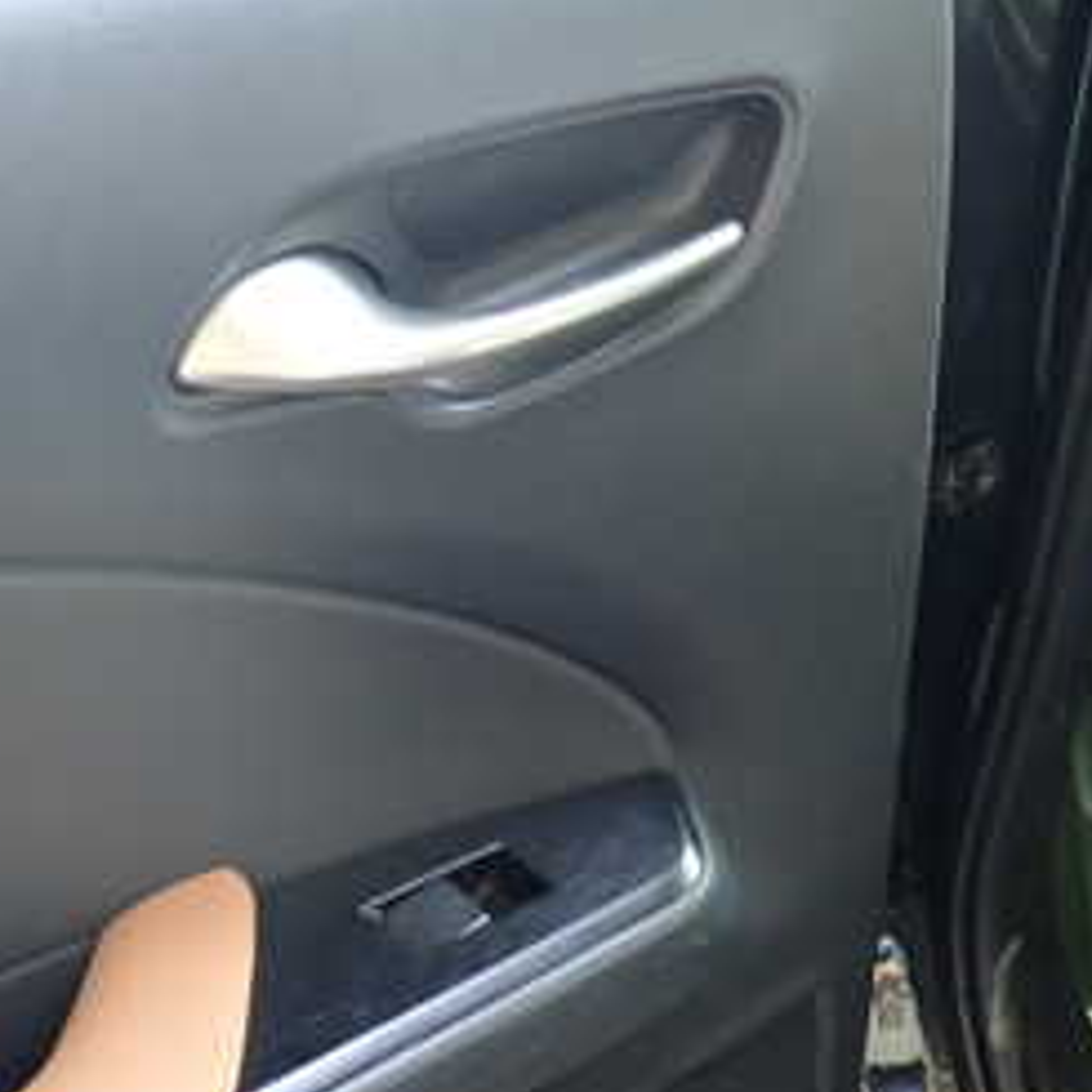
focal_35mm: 65
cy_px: 450
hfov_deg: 26.1
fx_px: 2320
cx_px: 263
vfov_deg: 26.4
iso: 250
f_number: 2.3
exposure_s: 1/30
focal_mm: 5.4
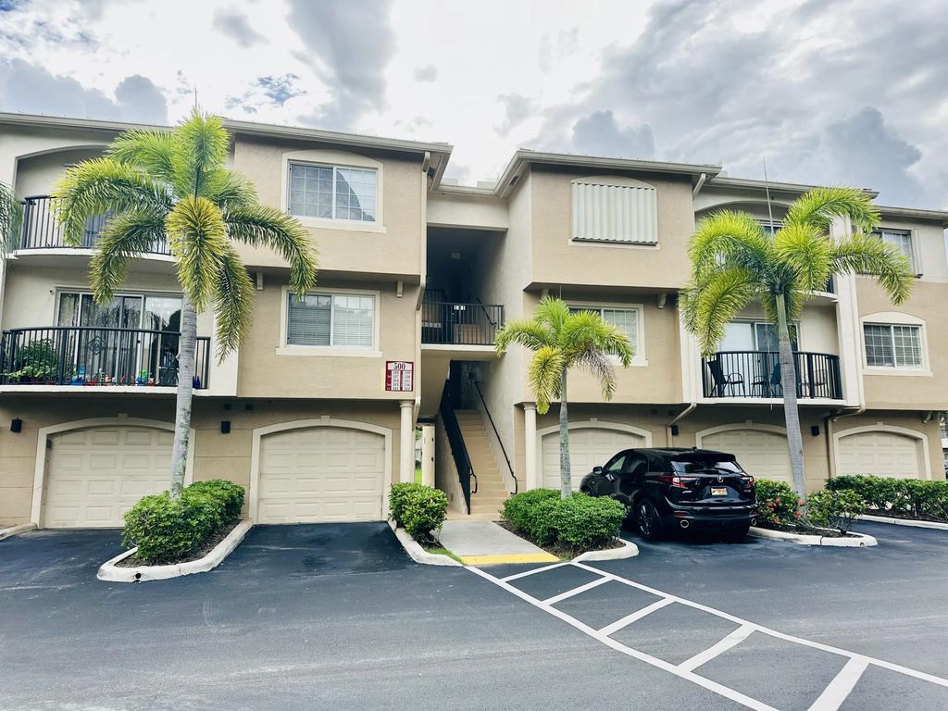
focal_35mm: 24
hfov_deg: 71.6
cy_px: 356
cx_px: 474
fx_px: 657
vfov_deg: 56.8
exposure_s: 1/1144
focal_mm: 6.86
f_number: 1.78
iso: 80
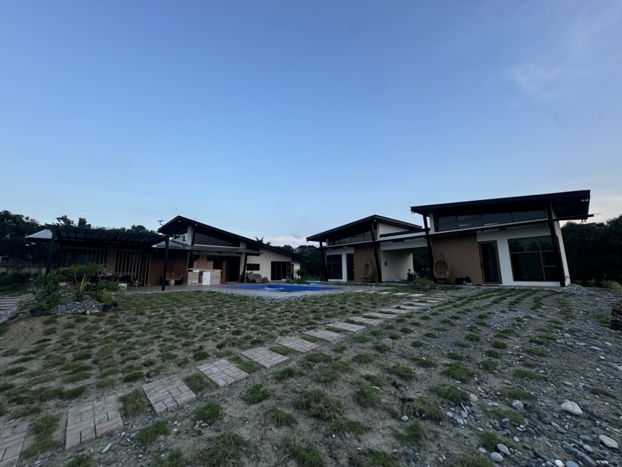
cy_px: 234
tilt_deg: +10.0
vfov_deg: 85.7
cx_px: 311
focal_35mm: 14
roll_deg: +0.2
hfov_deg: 102.1
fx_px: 252
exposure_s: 1/204
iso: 40
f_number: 2.2
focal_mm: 2.22
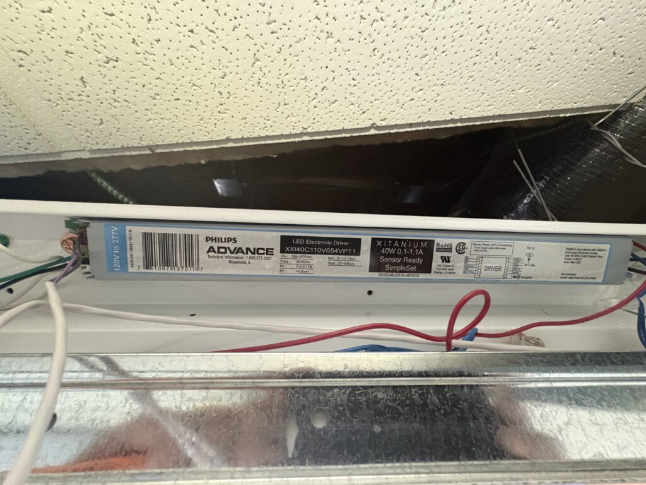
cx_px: 323
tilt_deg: +34.9
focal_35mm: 14
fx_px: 261
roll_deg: +1.0
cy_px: 242
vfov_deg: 85.7
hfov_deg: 102.1
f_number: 2.2
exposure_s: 1/42
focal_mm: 2.22
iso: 800
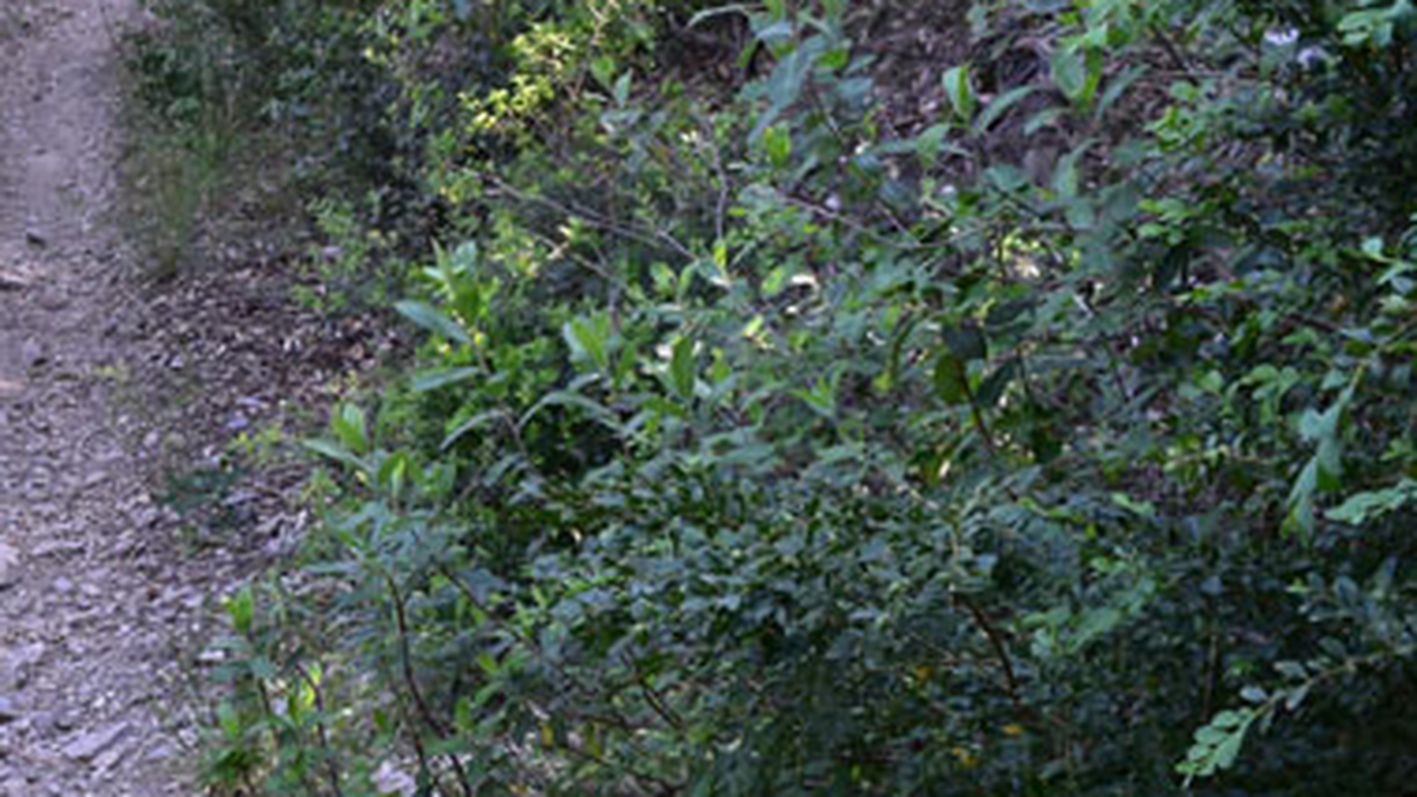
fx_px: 2742
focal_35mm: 73
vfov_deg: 16.4
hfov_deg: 27.4
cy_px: 196
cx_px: 26
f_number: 8
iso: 400
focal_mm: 22
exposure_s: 1/40
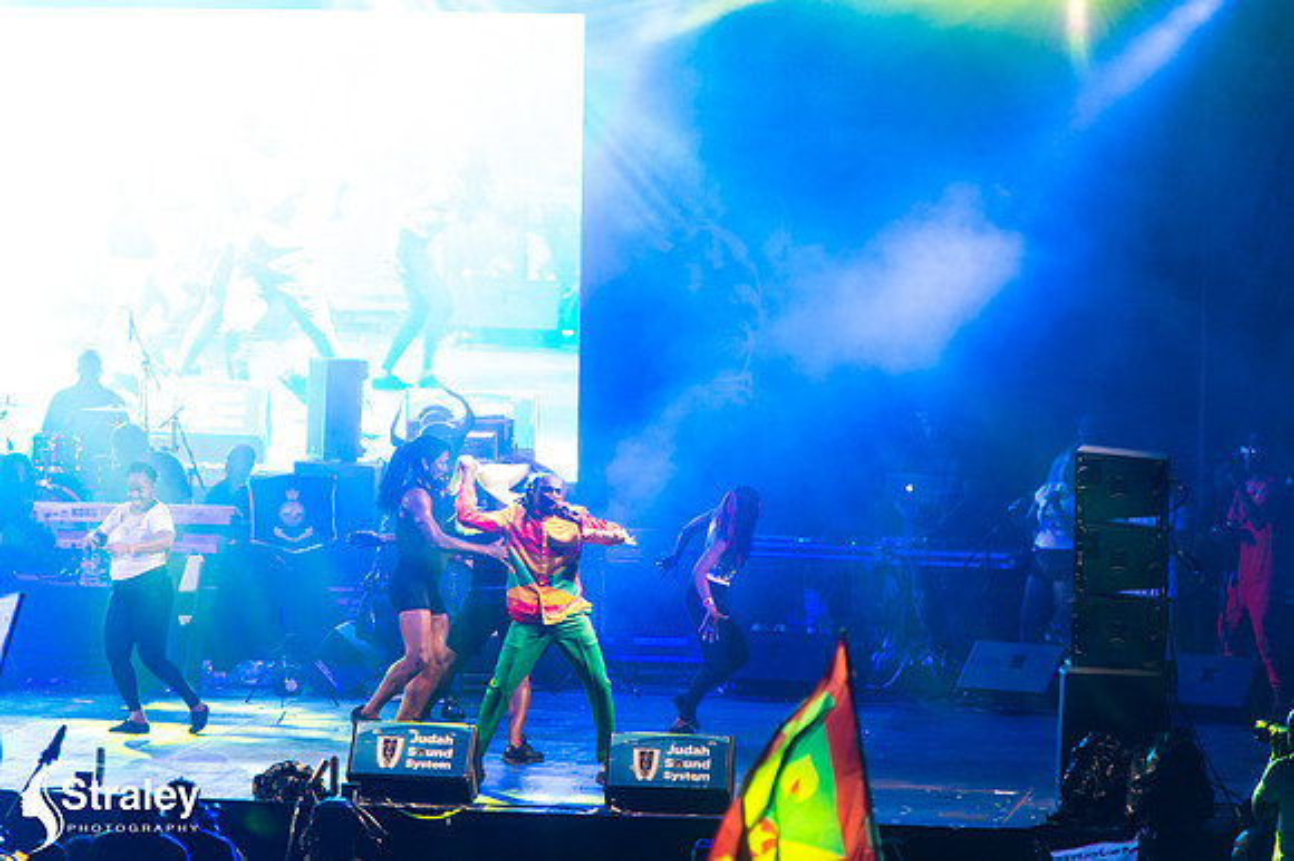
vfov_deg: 5.3
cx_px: 647
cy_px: 430
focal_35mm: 260
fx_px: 9340
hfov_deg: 7.9
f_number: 5.6
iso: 3200
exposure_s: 1/200
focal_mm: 260
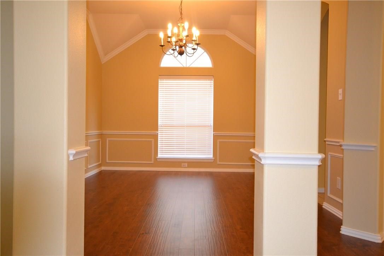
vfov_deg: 43.6
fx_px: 320
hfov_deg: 61.9
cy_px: 128
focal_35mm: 30
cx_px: 192
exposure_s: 1/60
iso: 3200
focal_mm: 20
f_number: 5.6
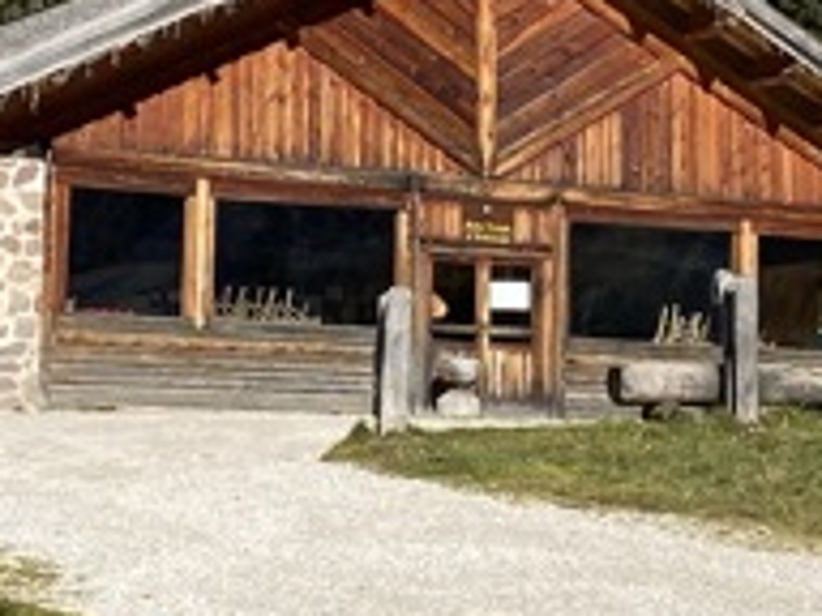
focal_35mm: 139
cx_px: 582
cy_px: 43
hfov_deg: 14.2
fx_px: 3301
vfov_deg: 10.6
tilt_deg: +8.7
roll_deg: +0.0
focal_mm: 4.25
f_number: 1.8
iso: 32
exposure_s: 1/2755
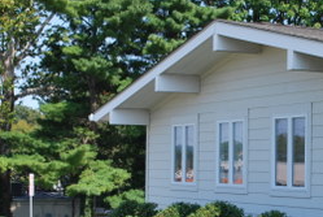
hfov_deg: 19.3
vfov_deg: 13.2
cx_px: 289
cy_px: 166
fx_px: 935
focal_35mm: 104
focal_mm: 36
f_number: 7.1
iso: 100
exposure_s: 1/200
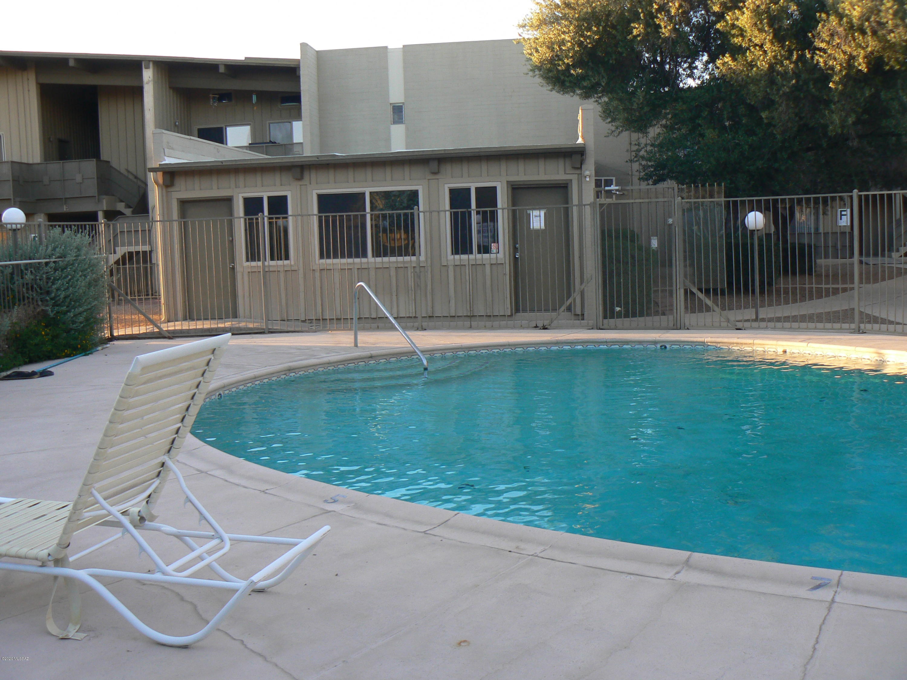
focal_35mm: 36
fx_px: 943
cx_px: 454
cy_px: 340
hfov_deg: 51.4
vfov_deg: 39.7
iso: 80
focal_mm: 6
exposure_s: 1/80
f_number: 4
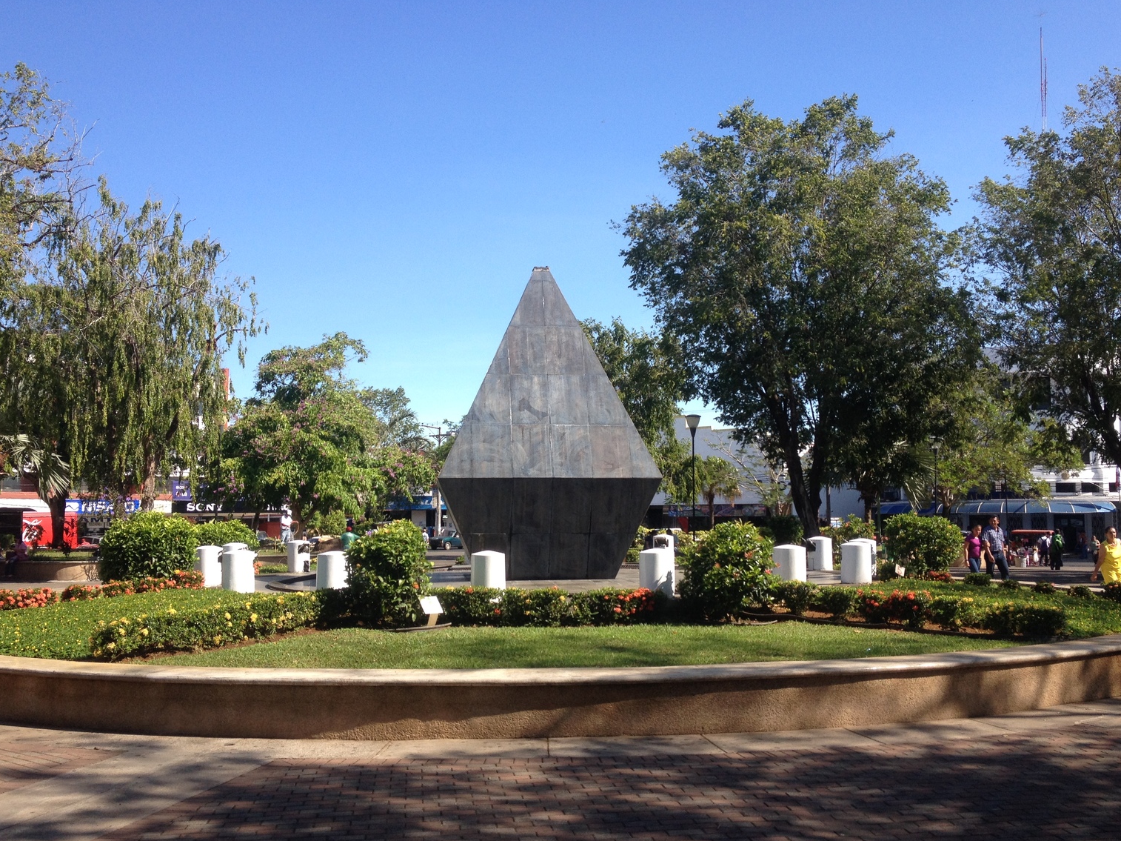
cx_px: 575
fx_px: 1198
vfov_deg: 38.7
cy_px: 435
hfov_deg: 50.1
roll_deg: +0.8
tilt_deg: +1.4
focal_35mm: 37
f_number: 2.4
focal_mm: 4.28
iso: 50
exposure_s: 1/951
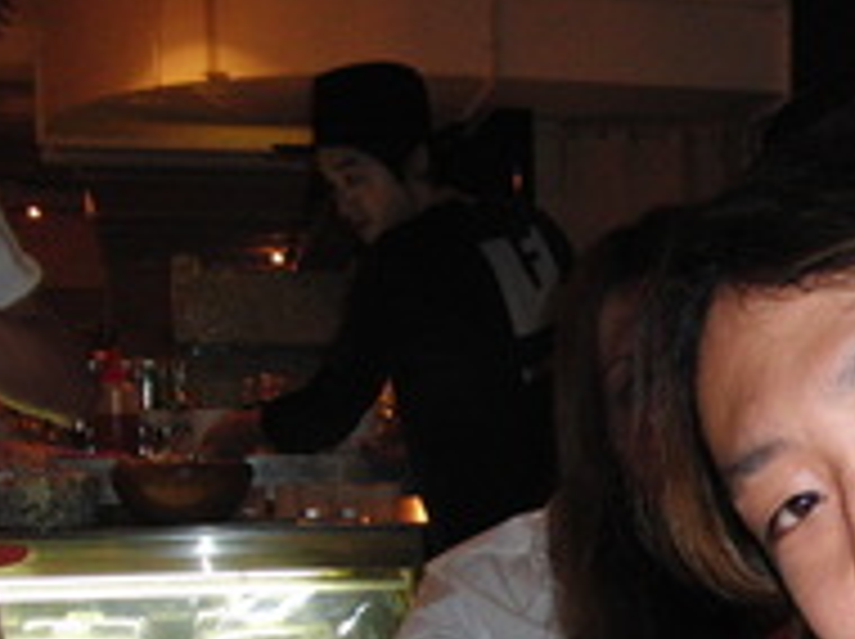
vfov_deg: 18.6
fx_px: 1924
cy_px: 562
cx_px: 891
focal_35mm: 78
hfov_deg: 23.8
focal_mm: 6.42
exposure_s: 1/15
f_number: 3.6
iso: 400
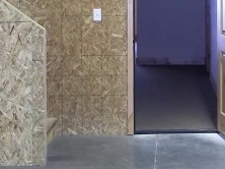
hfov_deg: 18.6
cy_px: -2
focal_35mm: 104
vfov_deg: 14.0
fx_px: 675
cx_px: 207
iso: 400
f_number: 3.1
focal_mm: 6.5
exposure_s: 1/30
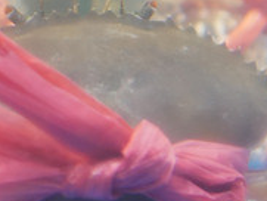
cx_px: 240
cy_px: 9
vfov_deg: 8.9
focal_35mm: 166
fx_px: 1281
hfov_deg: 11.8
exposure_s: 1/60
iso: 400
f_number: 1.7
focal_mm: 15
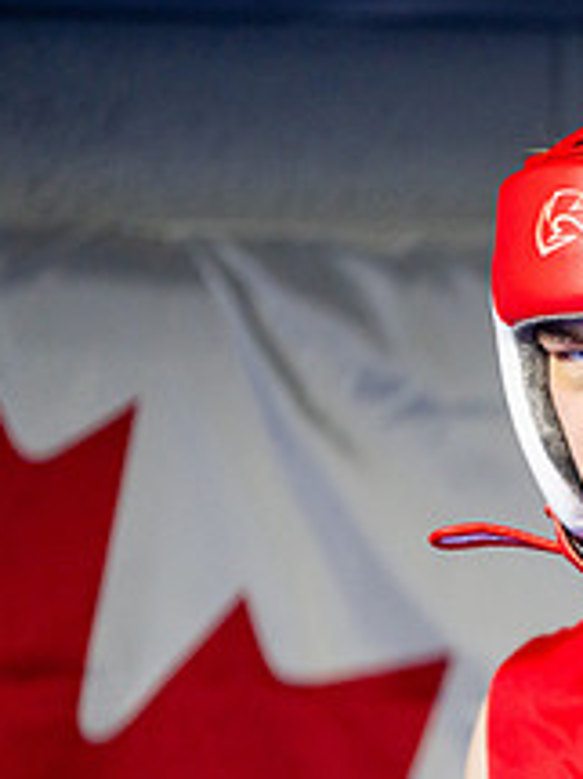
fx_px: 8767
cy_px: 658
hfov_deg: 3.8
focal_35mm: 390
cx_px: 1014
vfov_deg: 5.1
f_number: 2
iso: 2000
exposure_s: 1/320
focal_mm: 150
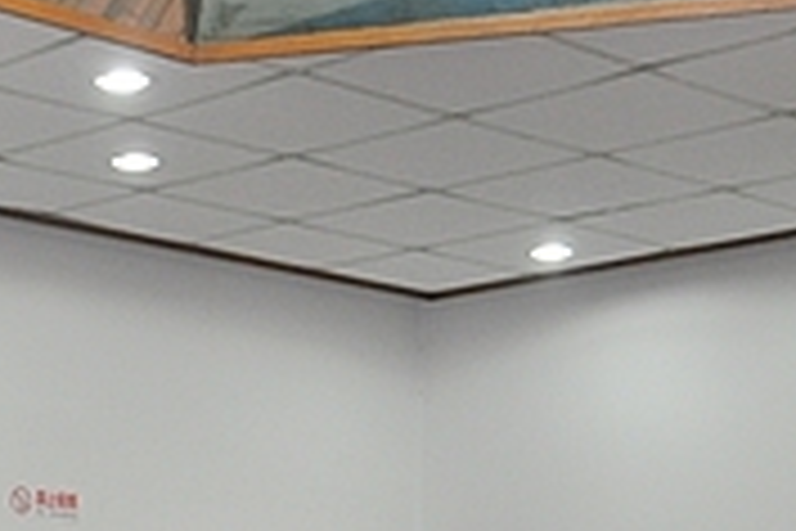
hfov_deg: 17.9
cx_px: 54
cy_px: 790
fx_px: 2476
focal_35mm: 112
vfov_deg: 11.7
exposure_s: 1/60
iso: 800
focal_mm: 22
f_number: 3.8
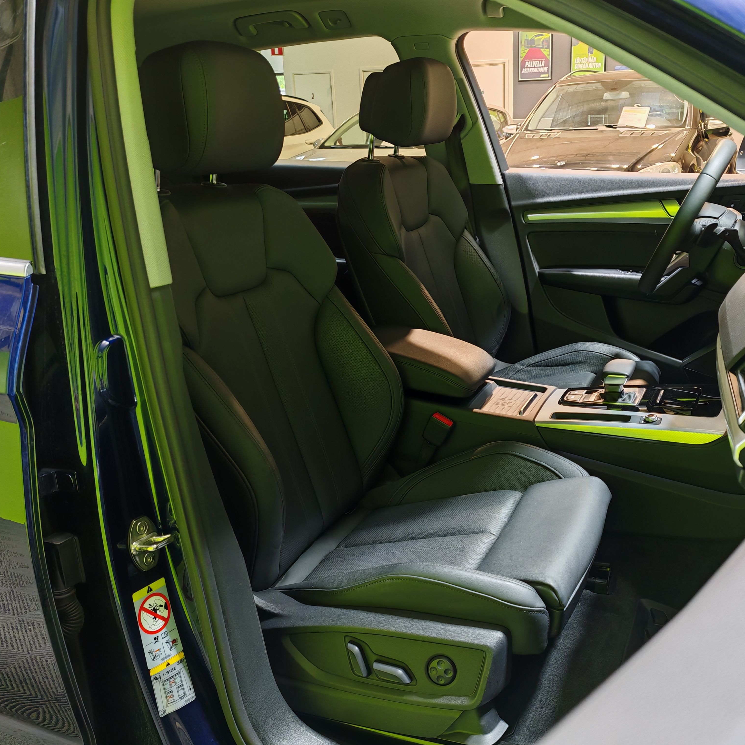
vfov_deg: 51.1
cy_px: 373
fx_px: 779
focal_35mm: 32
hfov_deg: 50.7
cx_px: 454
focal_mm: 6.83
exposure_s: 1/50
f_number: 1.4
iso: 100
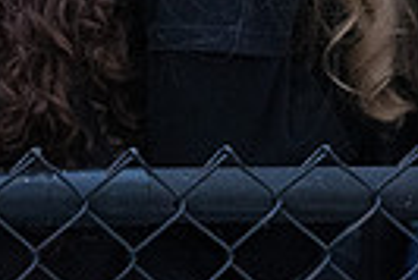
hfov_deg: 2.4
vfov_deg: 1.6
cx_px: 242
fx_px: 10124
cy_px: -184
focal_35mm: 871
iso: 6400
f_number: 4.5
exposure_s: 1/1250
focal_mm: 200
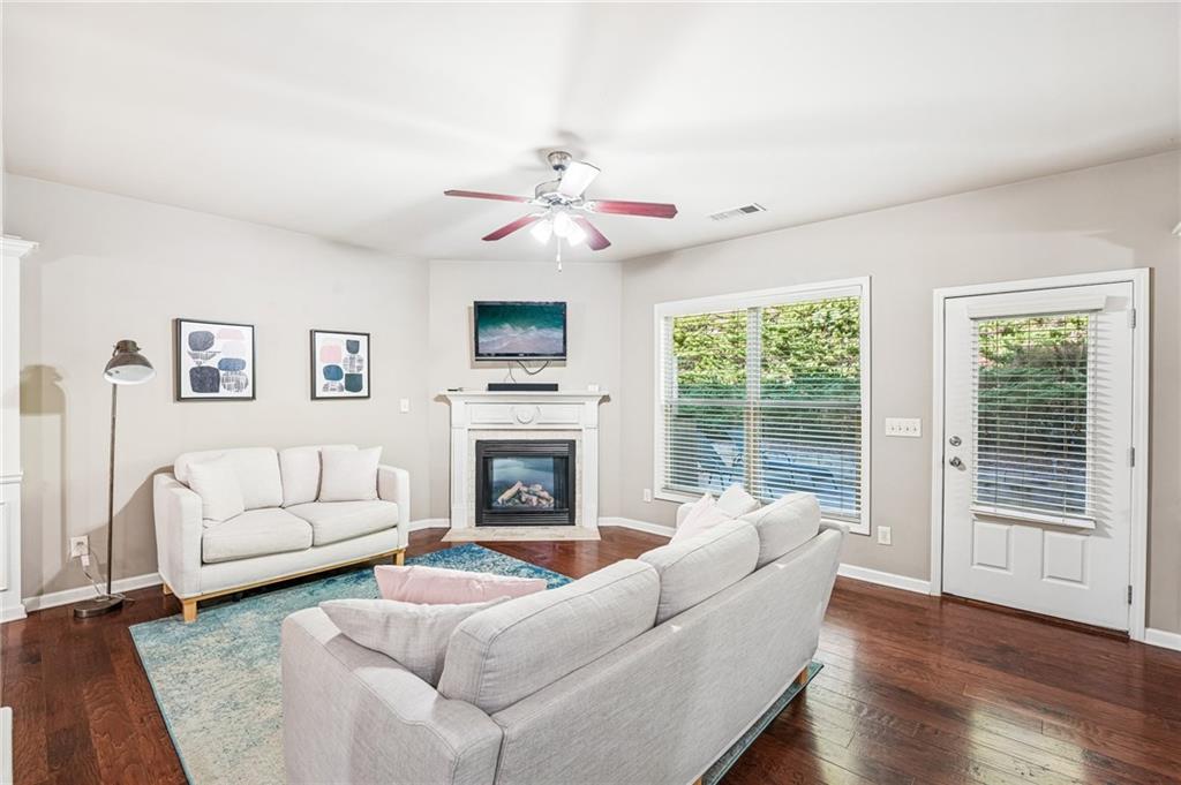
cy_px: 392
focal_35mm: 16
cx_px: 590
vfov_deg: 74.3
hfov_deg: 97.5
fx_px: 518
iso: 320
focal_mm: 15.8
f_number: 8
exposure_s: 1/5
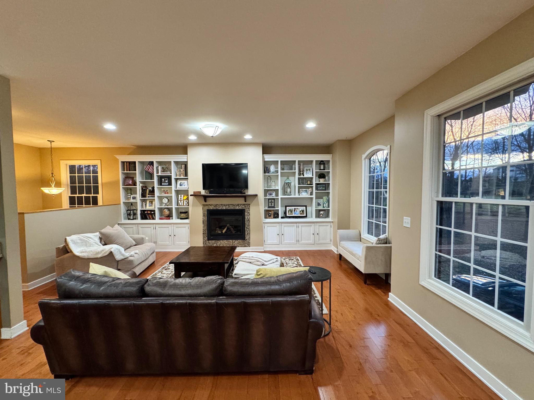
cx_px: 267
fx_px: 216
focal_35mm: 14
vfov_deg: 85.7
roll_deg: +1.0
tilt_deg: -3.2
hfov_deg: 102.1
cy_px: 200
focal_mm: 2.22
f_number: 2.2
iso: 400
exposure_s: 1/60
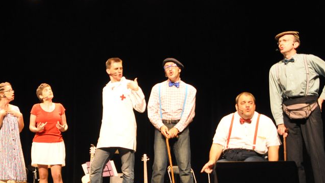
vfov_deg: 21.0
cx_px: 65
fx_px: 491
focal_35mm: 57
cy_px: 133
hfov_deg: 35.4
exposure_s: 1/30
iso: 1600
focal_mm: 18
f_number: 3.5
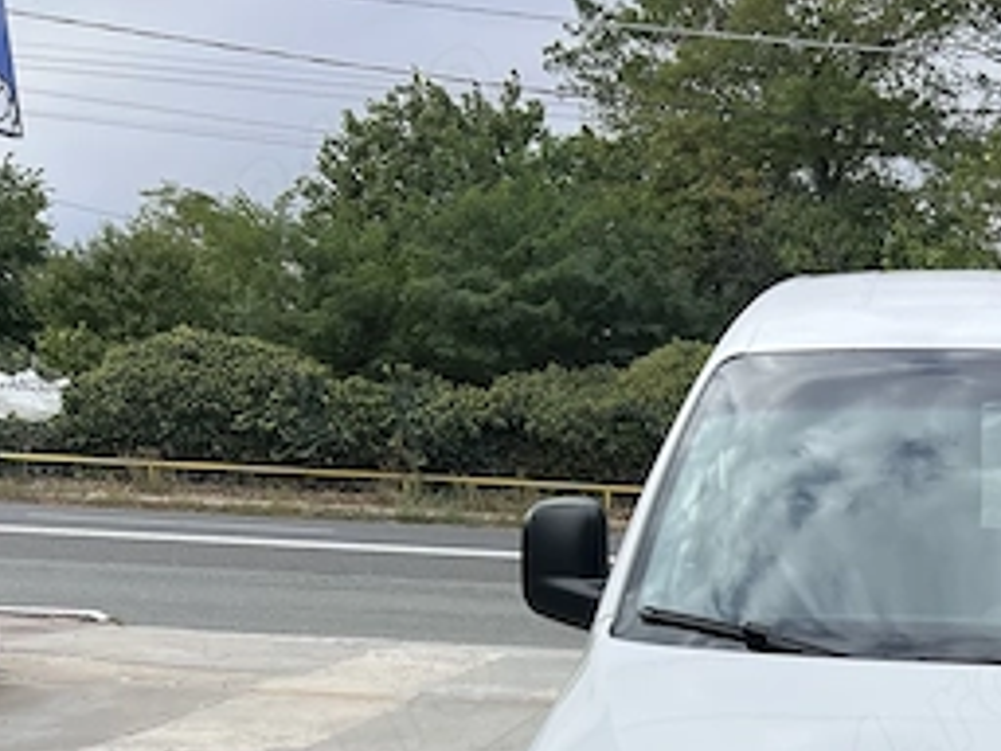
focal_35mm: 61
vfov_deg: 22.4
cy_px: 872
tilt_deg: -13.5
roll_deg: -1.0
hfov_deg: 29.1
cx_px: 1064
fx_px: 1764
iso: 50
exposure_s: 1/1645
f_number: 1.5
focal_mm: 5.7
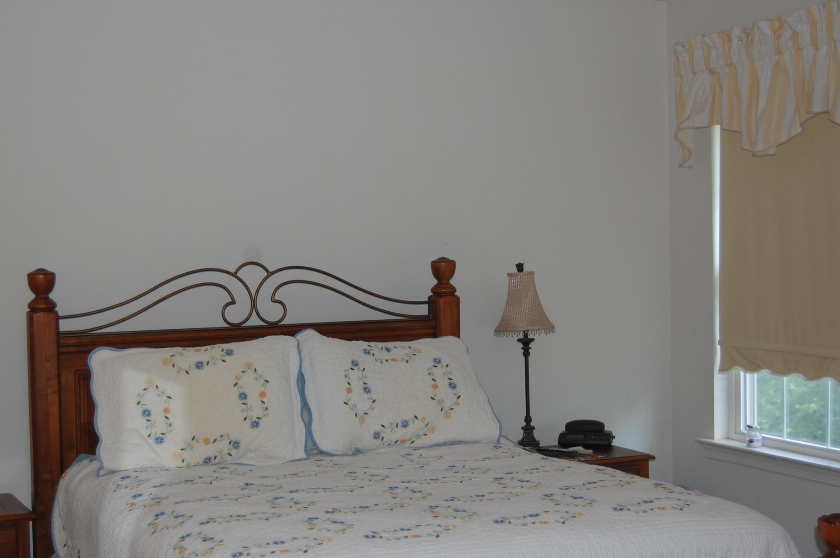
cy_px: 296
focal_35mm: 59
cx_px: 360
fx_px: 1375
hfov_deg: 33.9
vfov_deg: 22.9
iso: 400
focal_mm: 34
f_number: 4.5
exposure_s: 1/60
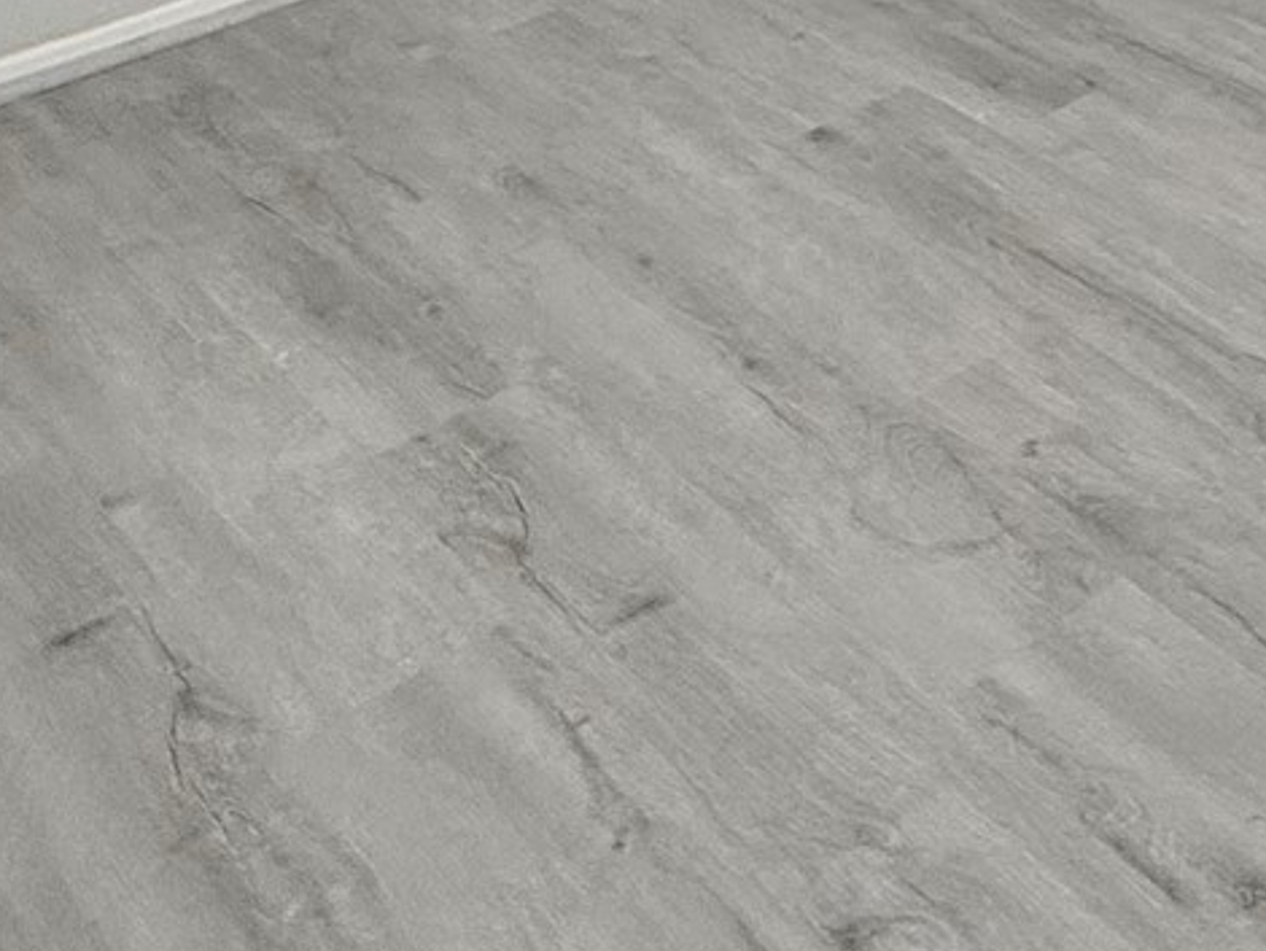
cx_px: 1517
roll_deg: +1.6
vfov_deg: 17.1
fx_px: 2232
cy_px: -994
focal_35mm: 61
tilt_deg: -0.2
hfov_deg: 27.8
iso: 200
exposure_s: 1/120
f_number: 2.2
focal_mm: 2.22
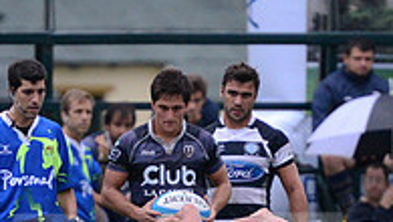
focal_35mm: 871
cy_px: 273
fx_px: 9083
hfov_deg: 2.5
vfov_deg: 1.4
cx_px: 175
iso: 4000
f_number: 4
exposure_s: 1/500
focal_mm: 280
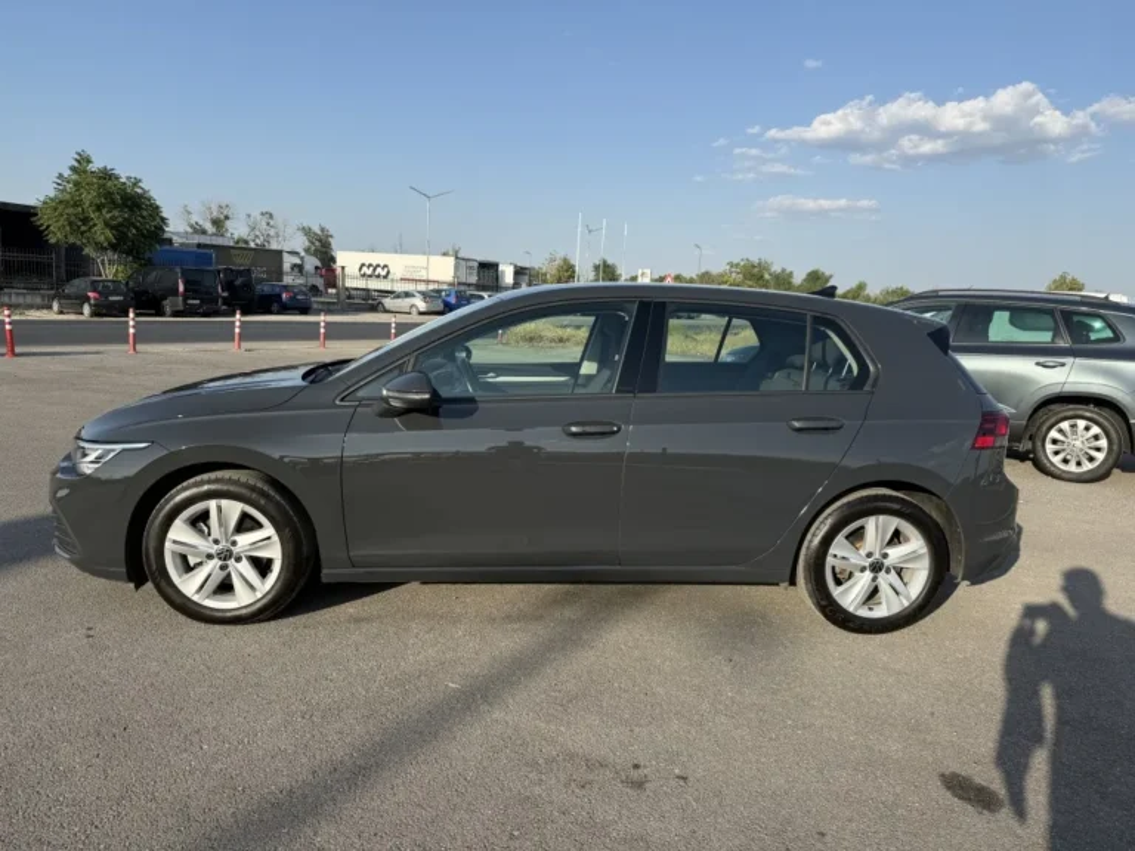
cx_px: 568
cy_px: 426
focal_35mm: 24
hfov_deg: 71.6
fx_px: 787
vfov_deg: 56.8
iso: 80
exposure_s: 1/3145
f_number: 1.78
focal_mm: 6.76
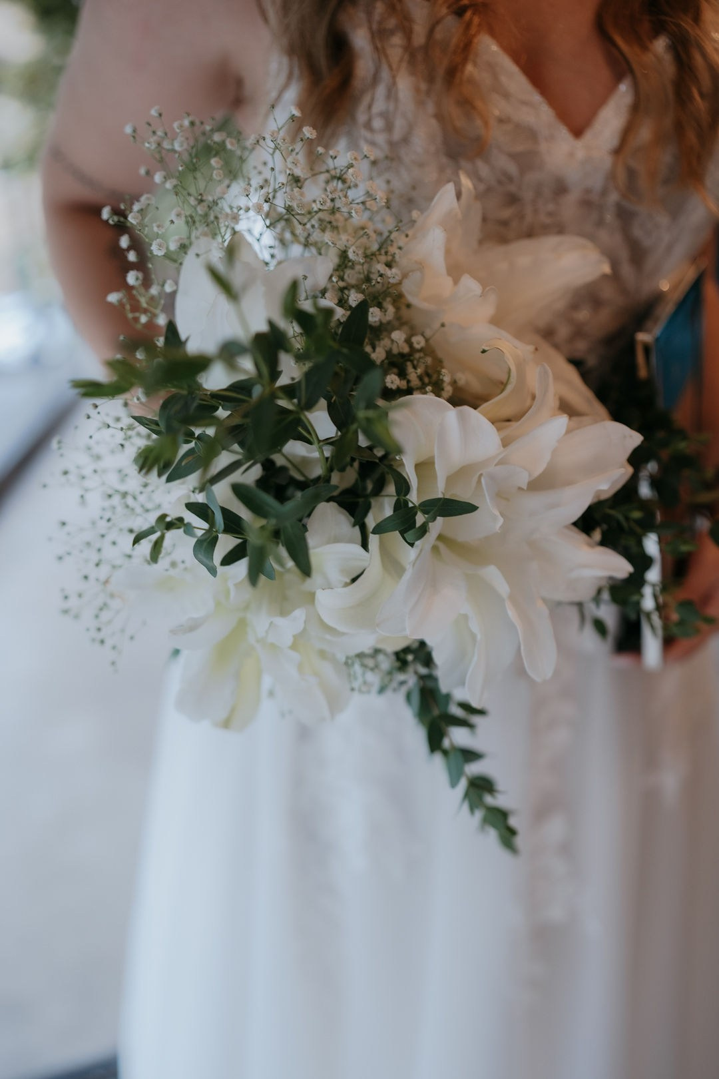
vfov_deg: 54.4
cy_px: 540
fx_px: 1048
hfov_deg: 37.9
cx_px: 360
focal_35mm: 35
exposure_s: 1/200
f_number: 2
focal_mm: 35
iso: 640
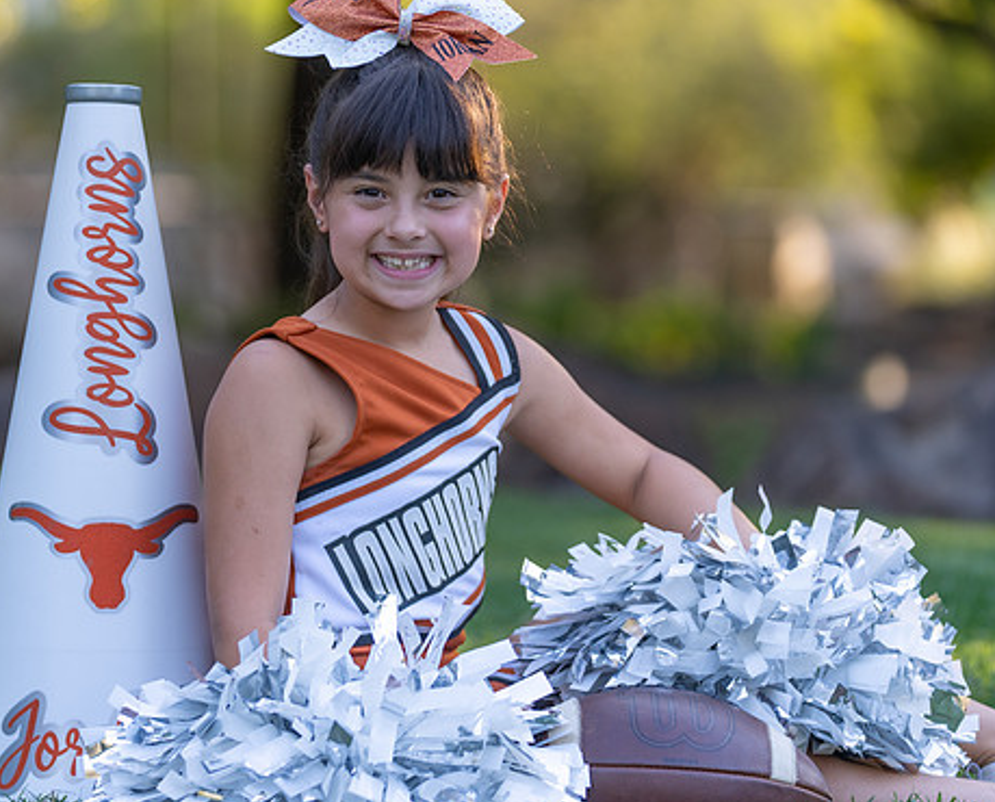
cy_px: 334
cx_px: 390
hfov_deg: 10.5
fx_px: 5435
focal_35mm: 184
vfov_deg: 8.4
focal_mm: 129
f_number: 2.8
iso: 200
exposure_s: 1/320
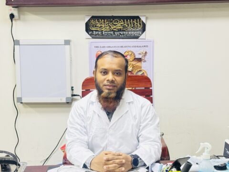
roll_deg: +1.3
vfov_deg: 30.3
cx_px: 114
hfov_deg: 39.7
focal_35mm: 48
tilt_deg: -8.9
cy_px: 86
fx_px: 318
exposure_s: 1/50
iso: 200
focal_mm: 6.76
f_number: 1.78
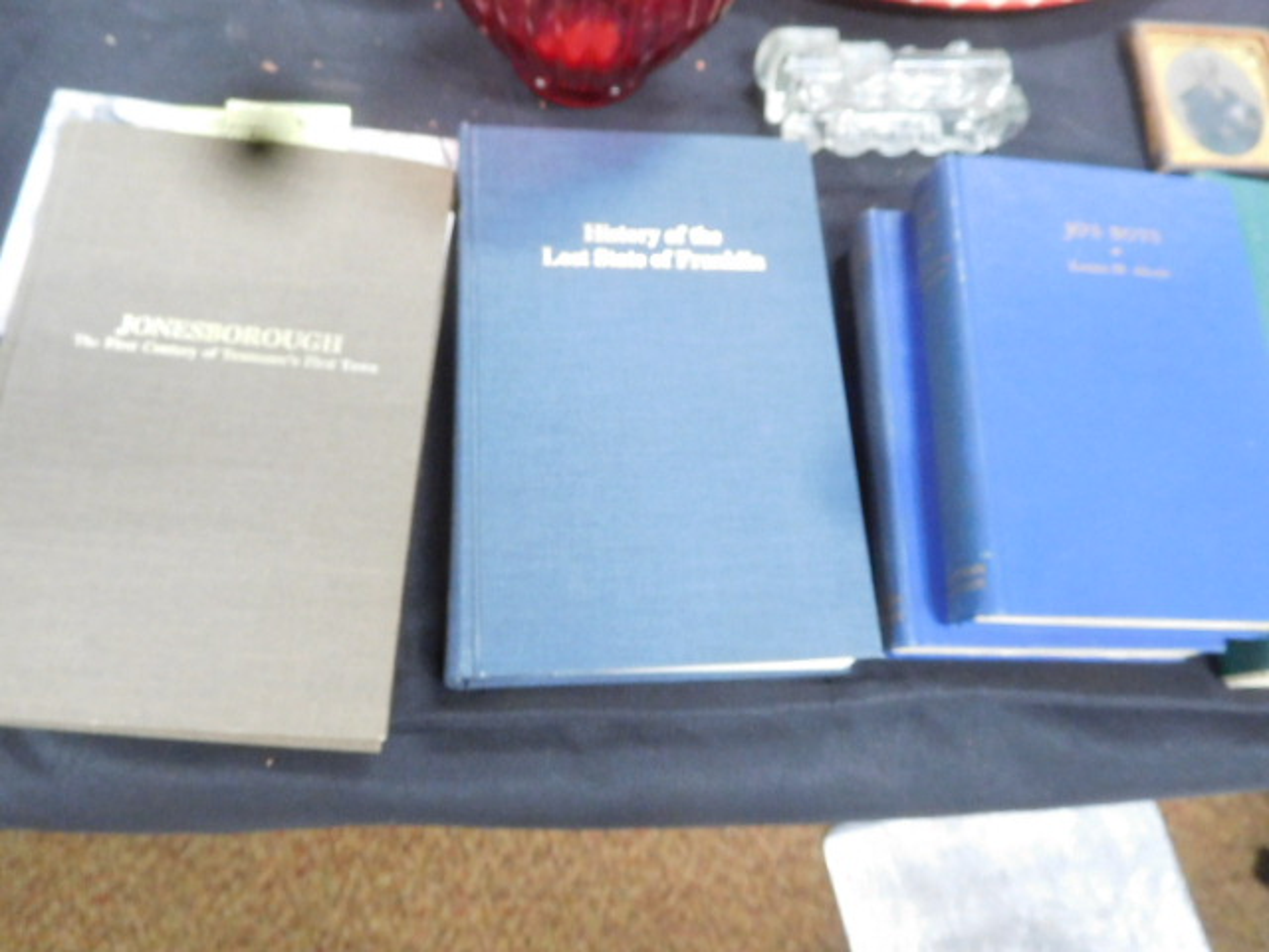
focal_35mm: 25
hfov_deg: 69.4
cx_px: 634
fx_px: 916
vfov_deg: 54.9
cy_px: 476
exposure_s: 1/8
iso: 800
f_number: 3.4
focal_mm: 4.5
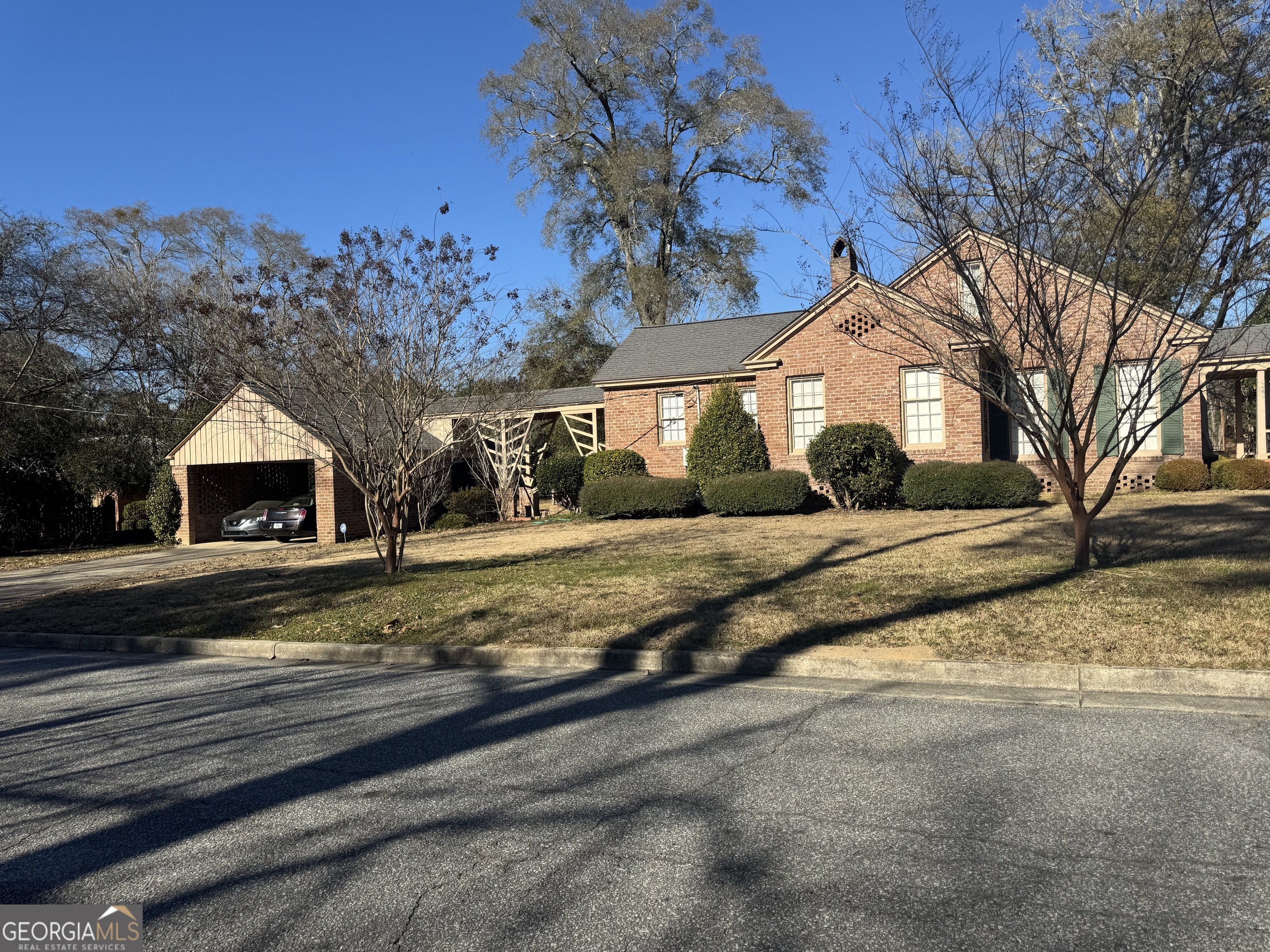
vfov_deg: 56.8
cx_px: 635
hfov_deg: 71.6
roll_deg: +2.2
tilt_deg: +0.5
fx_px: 881
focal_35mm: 24
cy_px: 476
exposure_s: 1/4049
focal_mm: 6.76
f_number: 1.78
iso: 80
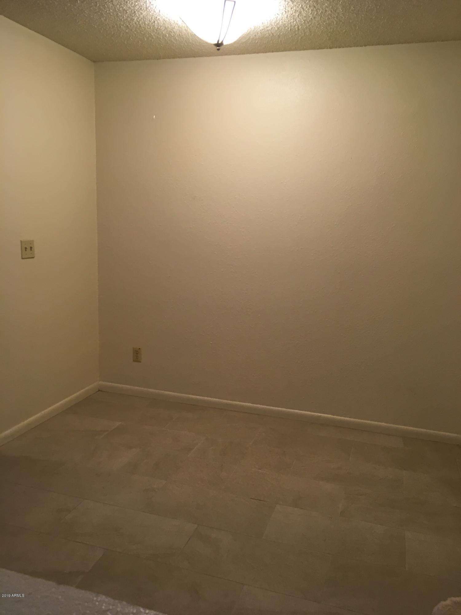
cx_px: 230
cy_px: 308
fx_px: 515
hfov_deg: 48.2
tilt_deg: -9.7
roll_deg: -2.2
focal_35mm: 29
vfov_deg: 61.7
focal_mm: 4.15
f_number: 2.2
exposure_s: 1/33
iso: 64
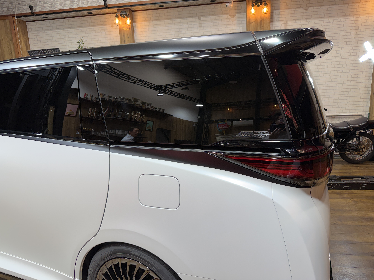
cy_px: 140
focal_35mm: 24
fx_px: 259
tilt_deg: -11.9
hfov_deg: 71.6
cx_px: 187
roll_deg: +3.6
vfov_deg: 56.8
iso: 64
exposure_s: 1/100
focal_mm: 6.76
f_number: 1.78
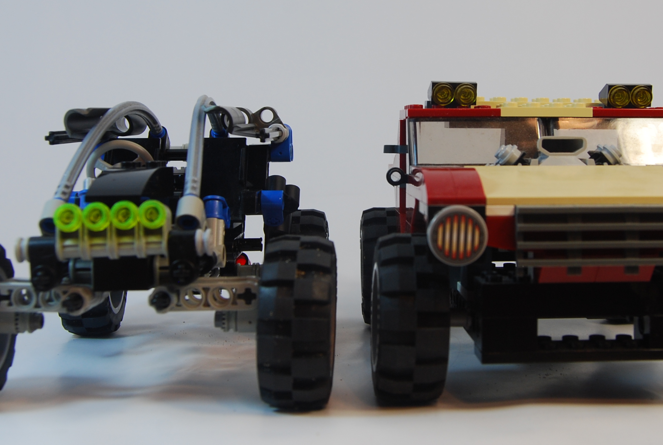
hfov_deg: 35.6
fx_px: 1030
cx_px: 380
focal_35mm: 56
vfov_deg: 24.3
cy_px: 141
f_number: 7.1
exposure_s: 1/60
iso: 200
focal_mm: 23
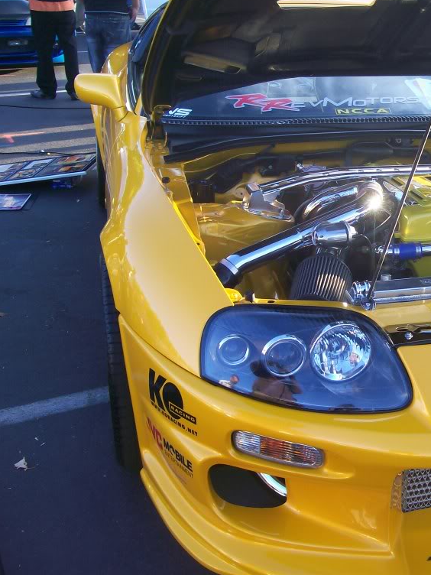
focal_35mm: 49
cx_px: 377
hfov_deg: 28.7
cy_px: 282
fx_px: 813
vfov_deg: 38.9
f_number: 2.7
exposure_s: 1/87.5
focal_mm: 6
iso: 80
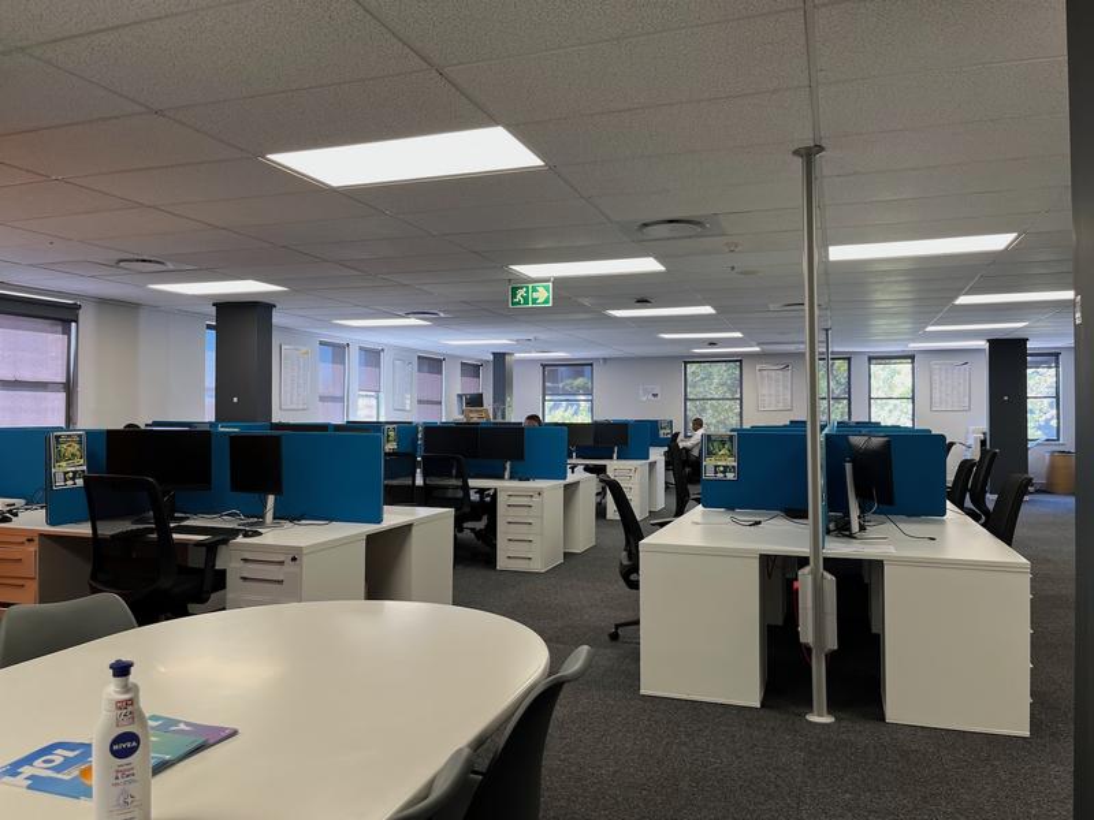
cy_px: 410
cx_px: 547
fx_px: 822
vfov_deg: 53.1
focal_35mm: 26
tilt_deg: +0.2
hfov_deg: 67.3
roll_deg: -0.4
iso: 80
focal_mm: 5.1
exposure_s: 1/100
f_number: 1.6
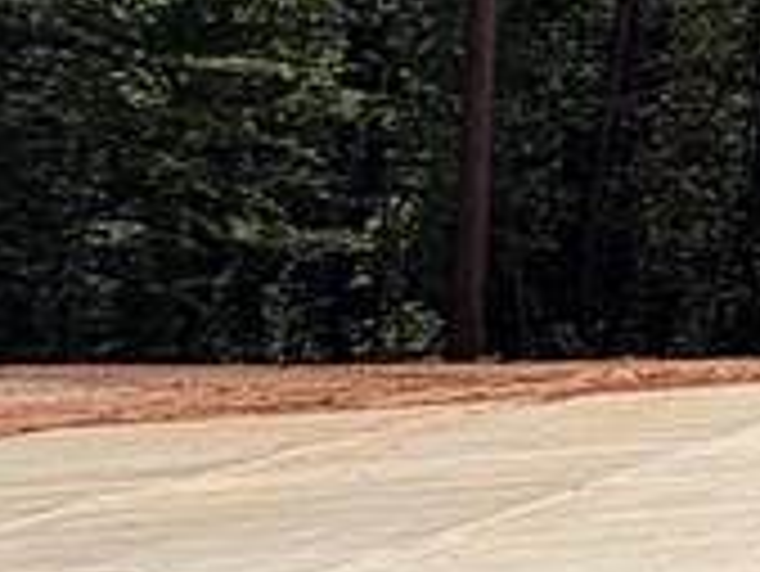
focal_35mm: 106
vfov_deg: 13.8
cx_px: 2653
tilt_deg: +1.0
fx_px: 2329
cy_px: -18
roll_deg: +0.9
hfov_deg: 9.6
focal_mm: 2.22
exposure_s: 1/955
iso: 20
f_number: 2.2
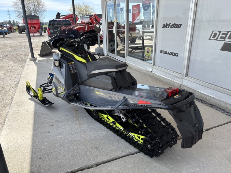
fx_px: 174
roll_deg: +1.1
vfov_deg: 53.1
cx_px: 116
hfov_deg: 67.3
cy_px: 86
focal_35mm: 26
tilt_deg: -20.0
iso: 50
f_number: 1.6
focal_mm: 5.96
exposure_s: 1/1115
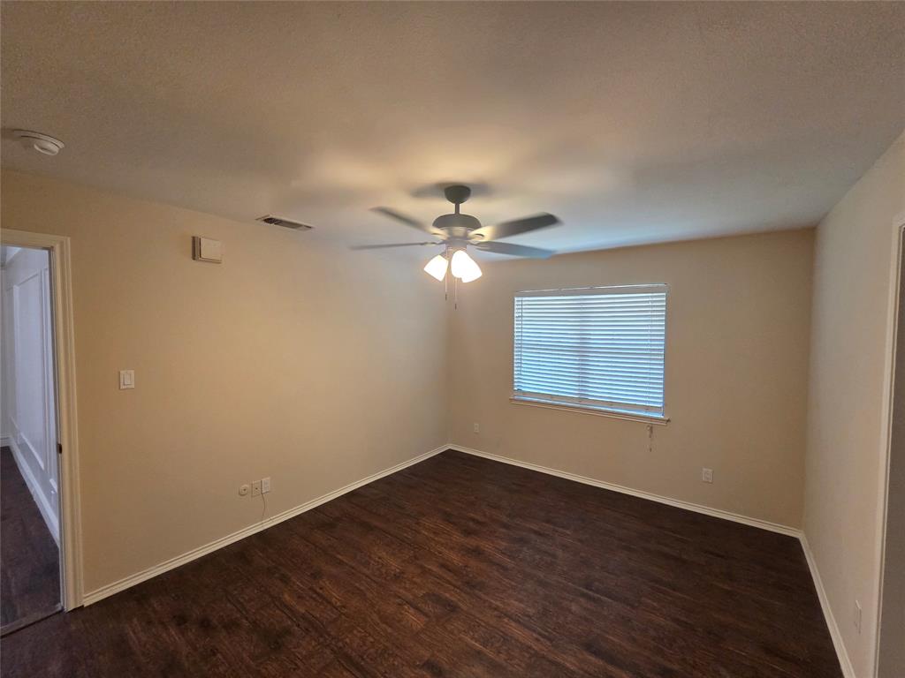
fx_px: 340
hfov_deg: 106.2
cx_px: 452
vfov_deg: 89.9
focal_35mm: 13
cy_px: 339
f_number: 2.2
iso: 250
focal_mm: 2.2
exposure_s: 1/60
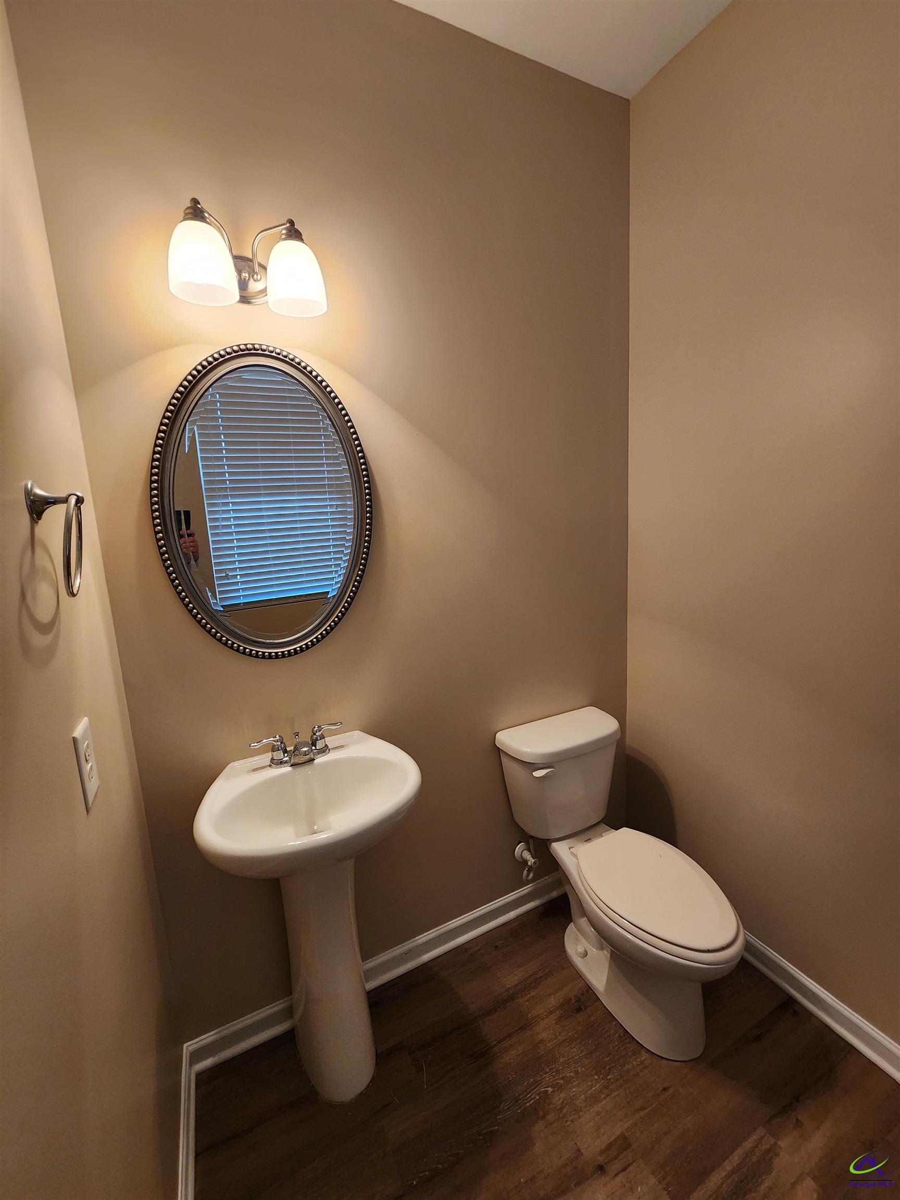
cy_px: 600
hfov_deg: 89.9
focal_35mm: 13
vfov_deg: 106.2
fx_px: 451
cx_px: 450
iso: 200
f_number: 2.2
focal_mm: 2.2
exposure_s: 1/60
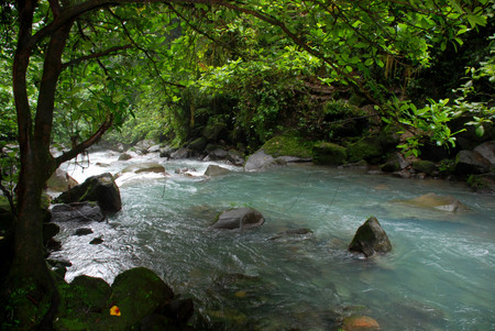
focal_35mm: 27
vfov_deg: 48.0
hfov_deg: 67.3
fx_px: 372
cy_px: 166
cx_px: 248
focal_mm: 18
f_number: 3.5
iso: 400
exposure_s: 1/60
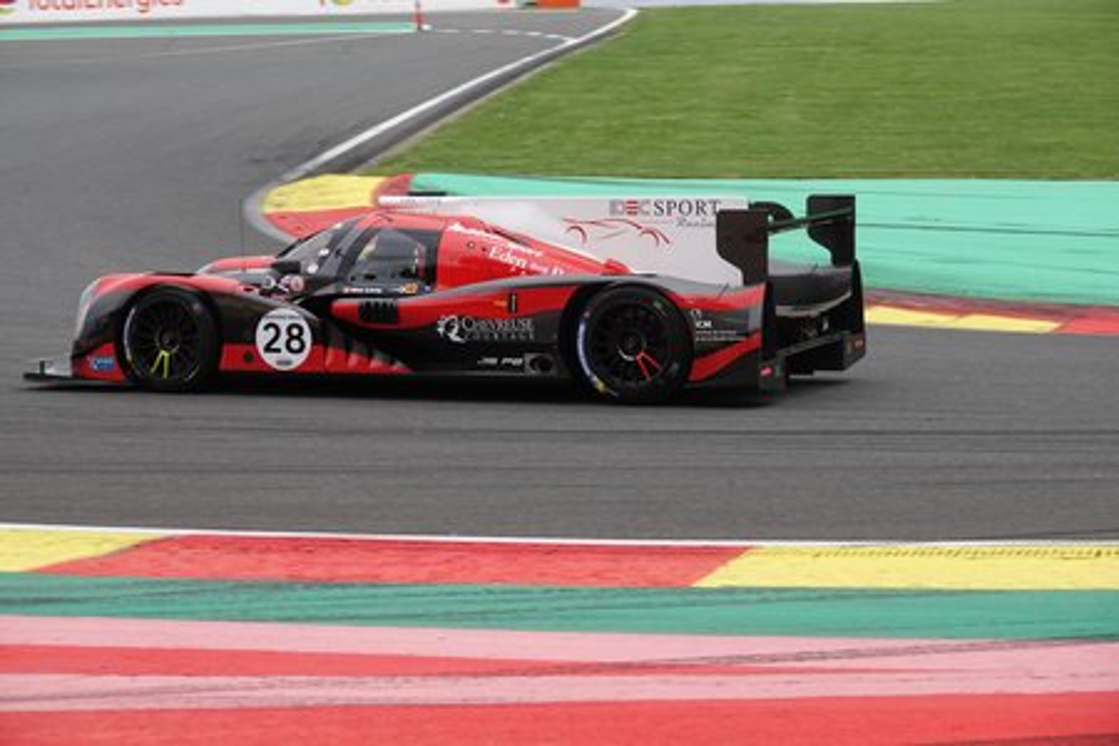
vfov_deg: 12.8
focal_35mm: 107
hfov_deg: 19.1
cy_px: 373
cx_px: 560
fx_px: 3326
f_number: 4
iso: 250
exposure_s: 1/800
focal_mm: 39.42
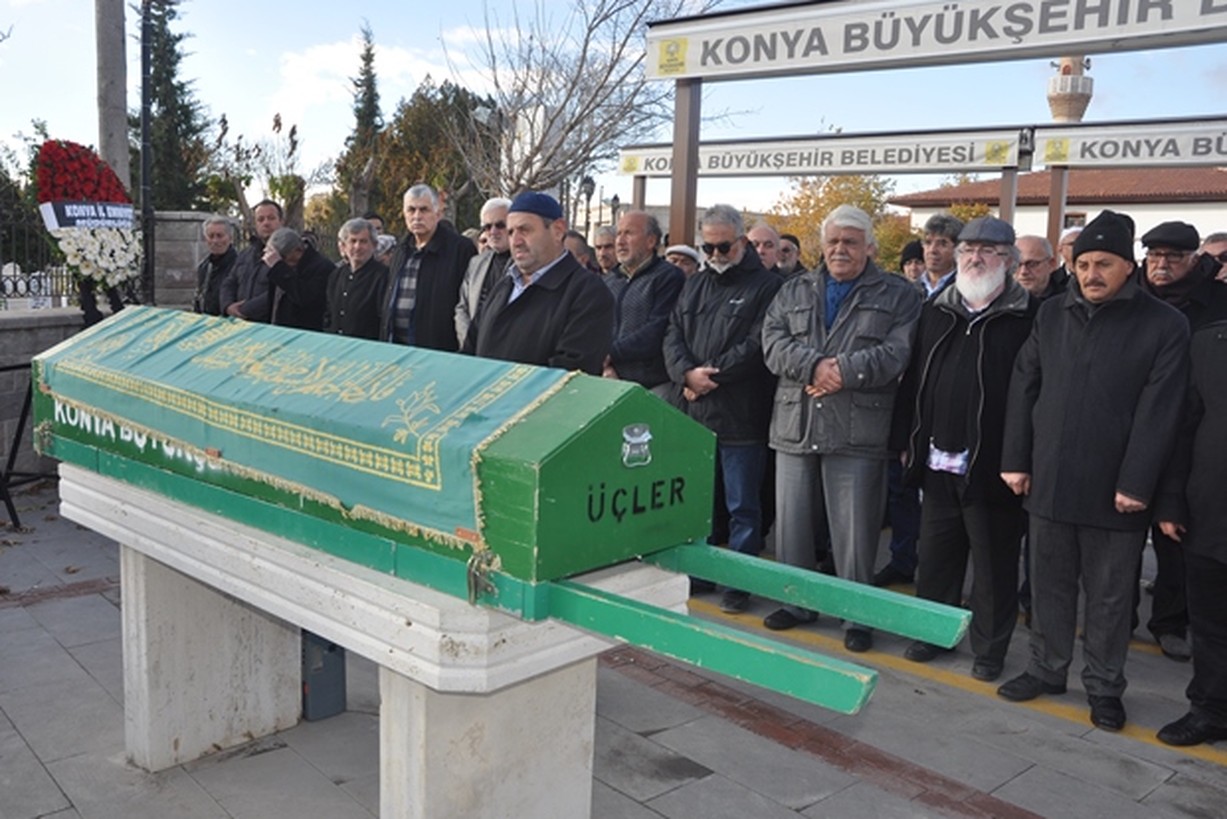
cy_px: 403
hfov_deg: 55.8
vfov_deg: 38.9
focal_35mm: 34
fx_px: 1159
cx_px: 606
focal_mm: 22
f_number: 6.3
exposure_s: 1/200
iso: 200
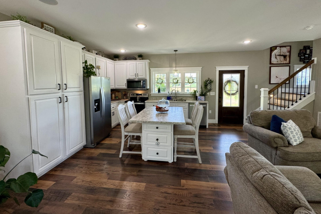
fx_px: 134
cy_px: 92
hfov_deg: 100.4
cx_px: 160
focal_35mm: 15
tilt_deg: -4.1
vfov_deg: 76.9
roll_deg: +0.3
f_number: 2.2
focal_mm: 2.22
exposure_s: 1/120
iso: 125
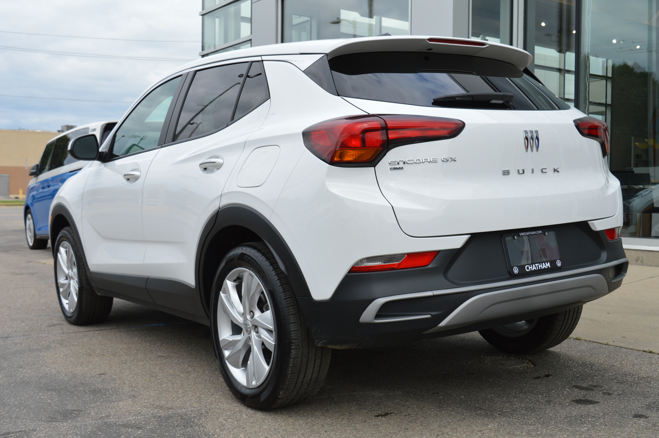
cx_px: 330
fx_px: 768
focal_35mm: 42
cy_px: 219
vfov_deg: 31.8
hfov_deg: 46.4
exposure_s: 1/250
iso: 100
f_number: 8
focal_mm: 28
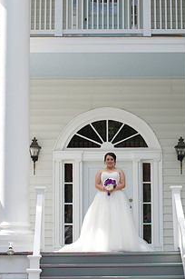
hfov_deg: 10.4
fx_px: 1020
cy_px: 98
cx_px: 115
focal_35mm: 132
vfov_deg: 15.5
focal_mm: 90
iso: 320
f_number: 5.6
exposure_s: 1/160
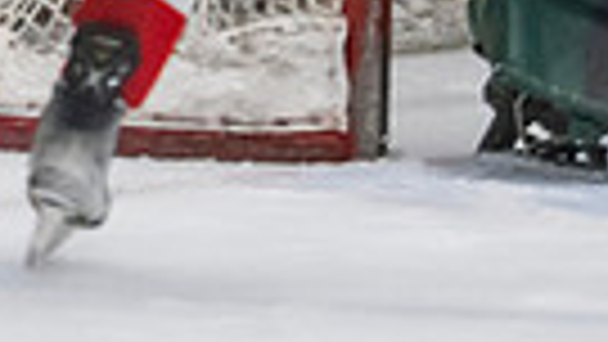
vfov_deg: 1.6
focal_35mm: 762
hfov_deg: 2.8
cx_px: -846
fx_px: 12287
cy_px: -520
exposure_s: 1/640
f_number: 3.2
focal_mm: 120
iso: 2000
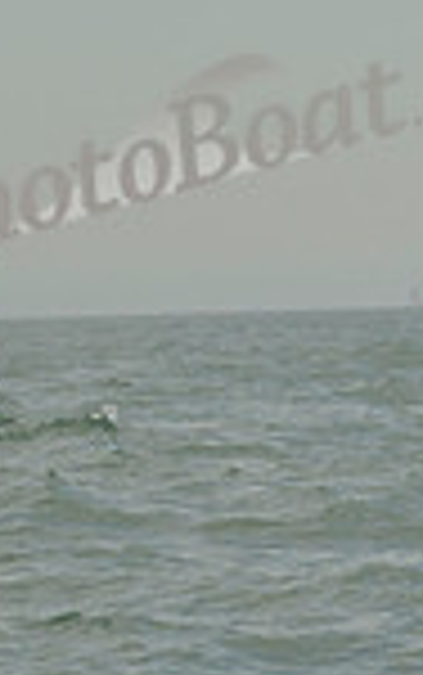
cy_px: -477
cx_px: -344
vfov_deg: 7.4
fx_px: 5081
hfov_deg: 4.7
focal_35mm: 276
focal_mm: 70
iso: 280
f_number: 10
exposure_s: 1/1250
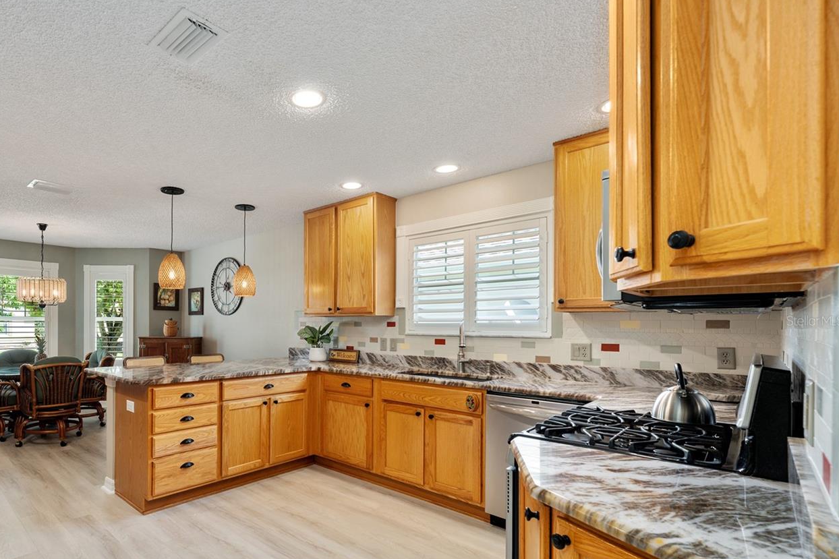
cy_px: 320
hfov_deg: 87.9
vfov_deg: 67.0
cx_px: 307
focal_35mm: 18
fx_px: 419
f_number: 7.1
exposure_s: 1/8
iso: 400
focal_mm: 14
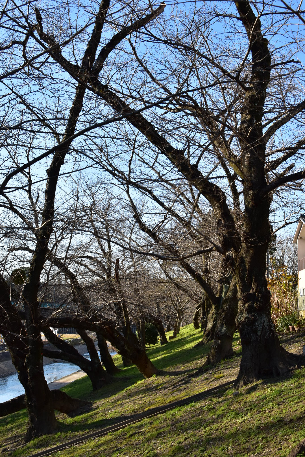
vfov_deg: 46.4
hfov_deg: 31.9
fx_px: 534
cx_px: 152
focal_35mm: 42
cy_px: 228
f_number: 8
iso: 400
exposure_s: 1/400
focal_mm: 28
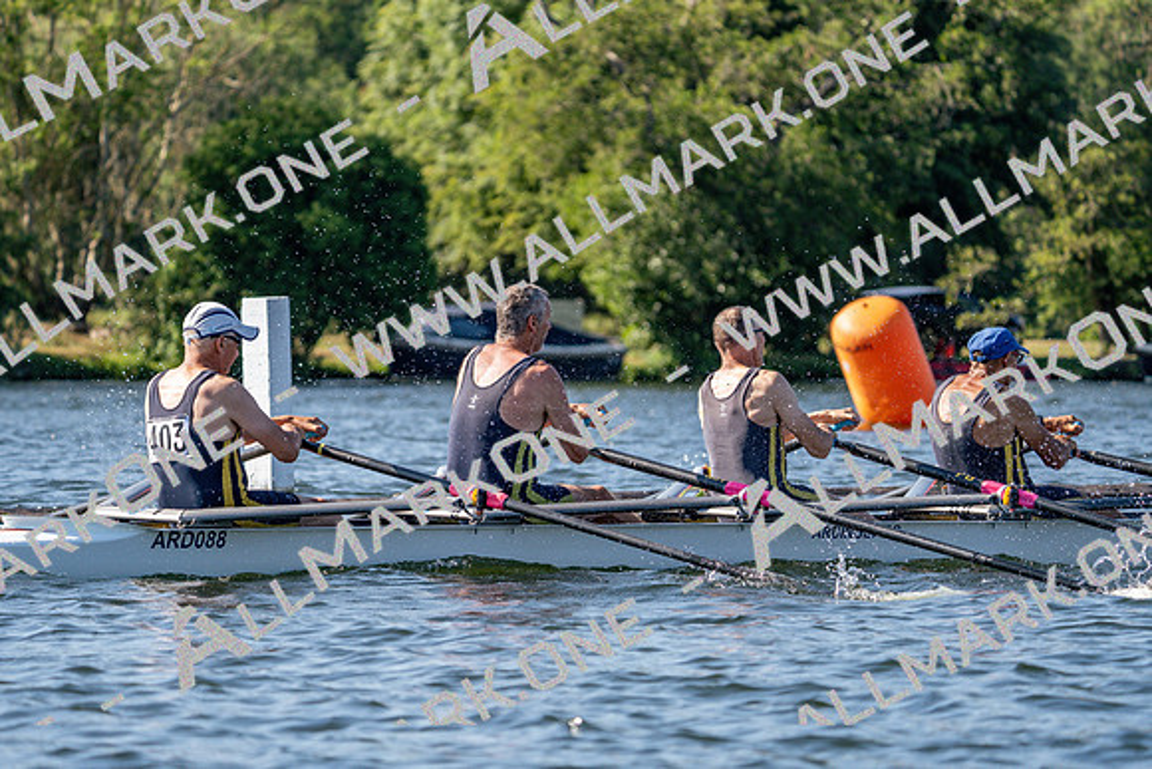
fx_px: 6977
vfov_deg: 6.3
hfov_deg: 9.4
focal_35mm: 218
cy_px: 384
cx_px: 576
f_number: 5.6
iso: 400
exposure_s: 1/1600
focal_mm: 218
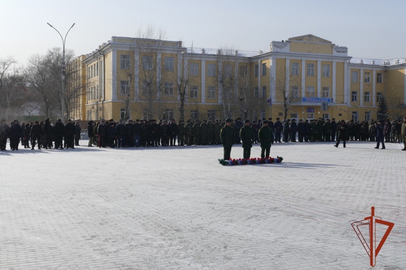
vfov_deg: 30.5
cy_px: 135
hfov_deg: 44.5
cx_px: 203
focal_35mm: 44
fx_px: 496
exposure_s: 1/1600
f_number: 4
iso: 125
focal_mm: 16
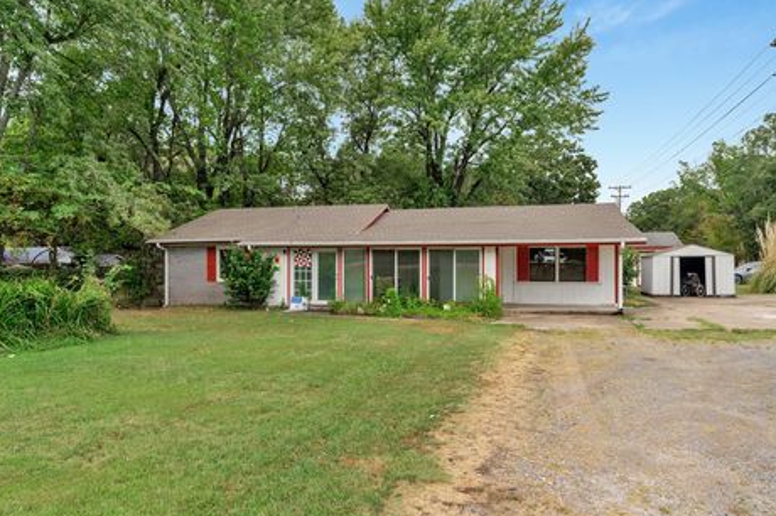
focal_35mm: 25
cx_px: 391
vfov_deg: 51.2
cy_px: 254
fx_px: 538
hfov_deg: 71.5
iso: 80
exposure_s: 1/60
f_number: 7.1
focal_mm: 23
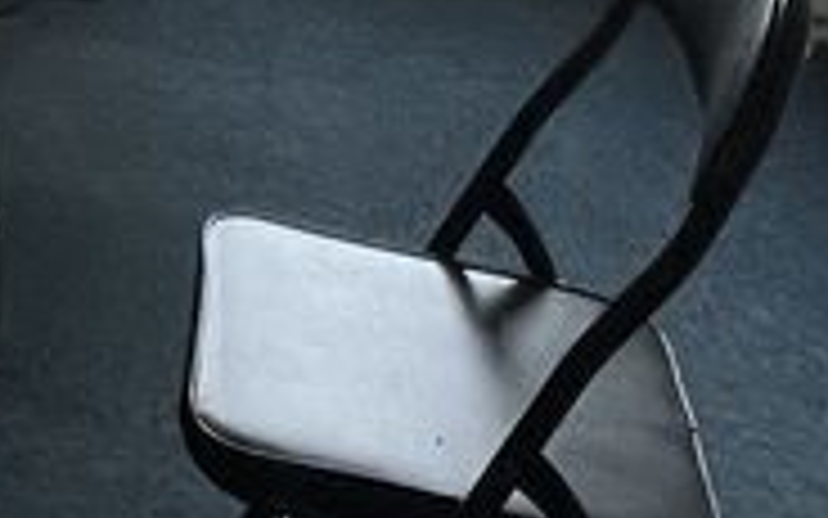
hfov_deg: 20.1
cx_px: -382
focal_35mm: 90
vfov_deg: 11.5
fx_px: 2031
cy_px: -797
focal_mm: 1.57
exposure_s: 1/100
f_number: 1.8
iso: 64
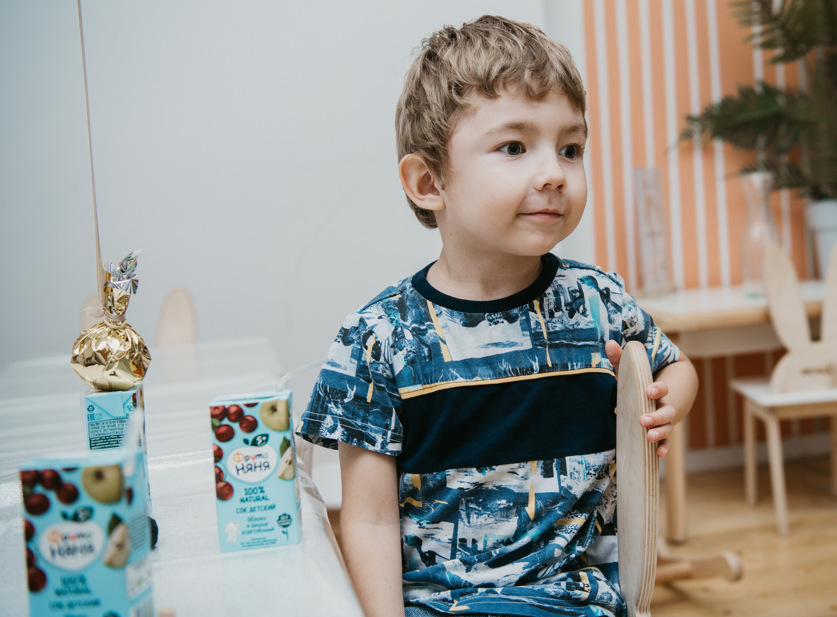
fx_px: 1229
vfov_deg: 28.2
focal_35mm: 51
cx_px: 527
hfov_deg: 37.4
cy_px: 266
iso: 125
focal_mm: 42
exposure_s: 1/160
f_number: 3.5
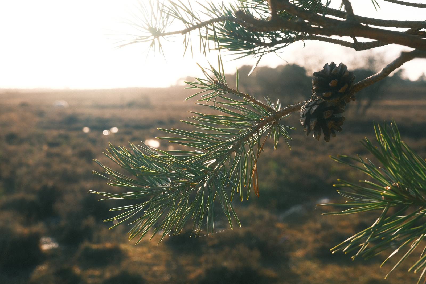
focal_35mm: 49
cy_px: 142
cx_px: 213
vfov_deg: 27.5
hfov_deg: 40.3
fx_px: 580
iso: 640
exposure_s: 1/400
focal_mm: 32.5
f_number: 8
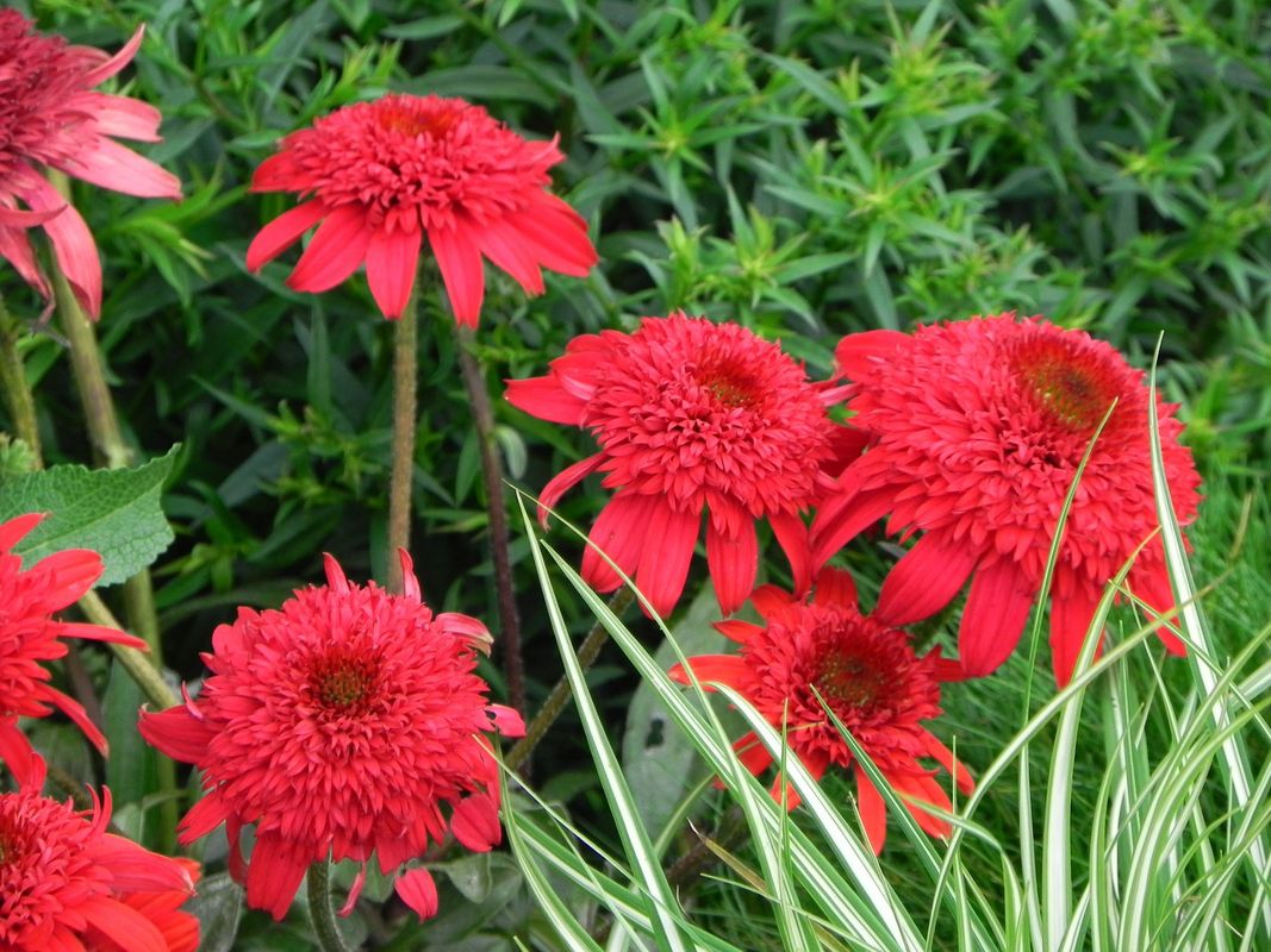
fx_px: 12372
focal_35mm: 337
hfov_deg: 5.9
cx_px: 636
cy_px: 476
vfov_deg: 4.4
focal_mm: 59.9
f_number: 5
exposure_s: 1/125
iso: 160
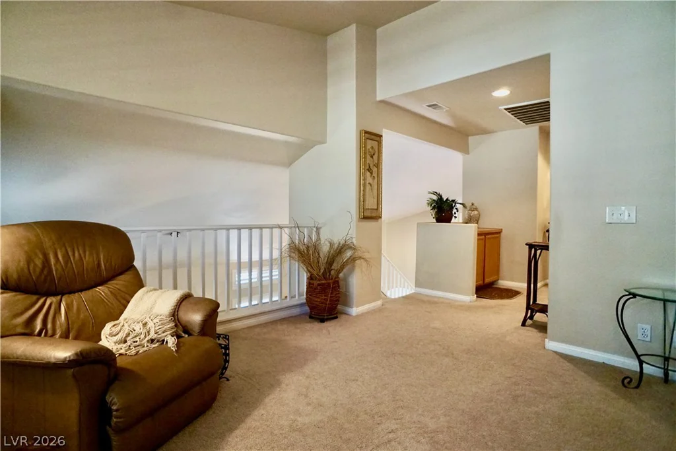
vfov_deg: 53.1
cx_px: 338
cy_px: 226
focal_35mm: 24
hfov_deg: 73.7
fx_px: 451
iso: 1600
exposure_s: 1/160
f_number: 4
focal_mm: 16
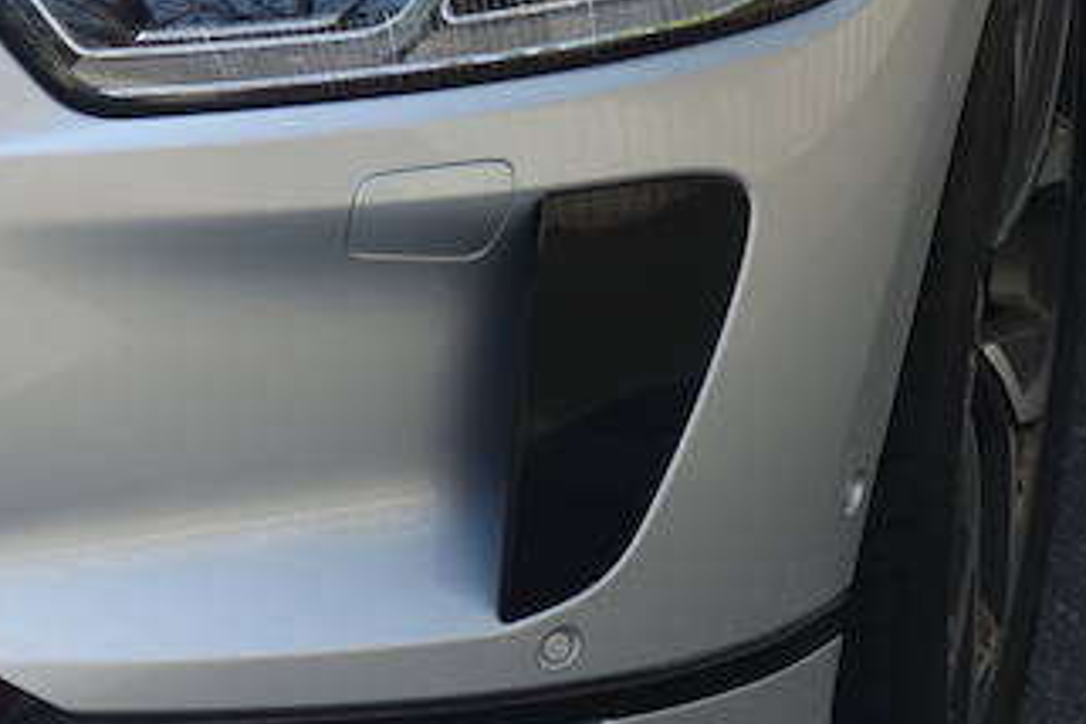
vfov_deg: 8.0
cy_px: 191
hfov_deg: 11.7
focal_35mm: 172
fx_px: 5188
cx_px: -193
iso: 125
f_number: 2.8
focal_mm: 25.46
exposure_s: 1/60
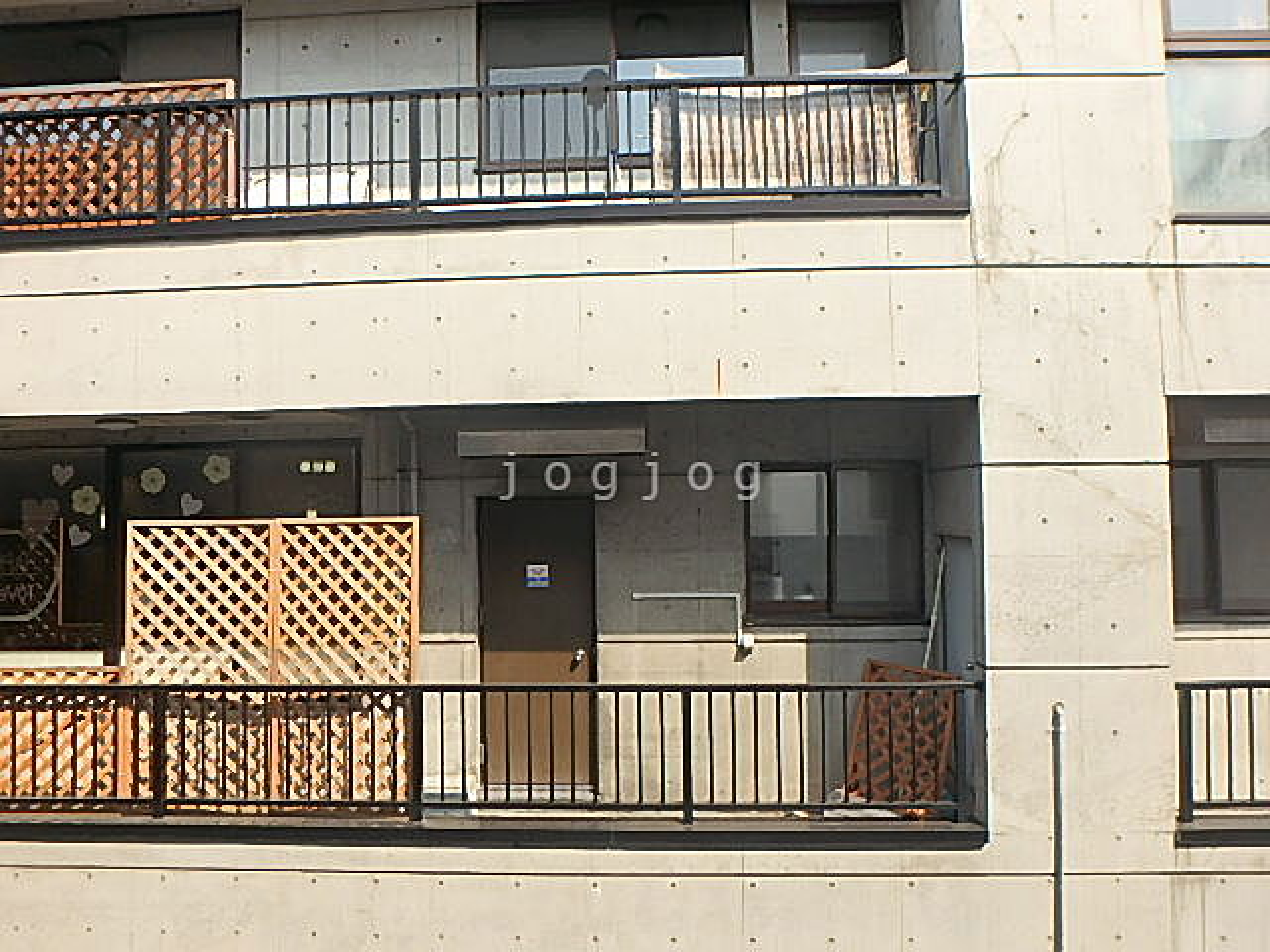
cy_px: 476
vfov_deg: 63.4
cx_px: 635
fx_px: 770
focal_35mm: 21
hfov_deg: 79.0
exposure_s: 1/640
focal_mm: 3.7
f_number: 3.5
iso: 125
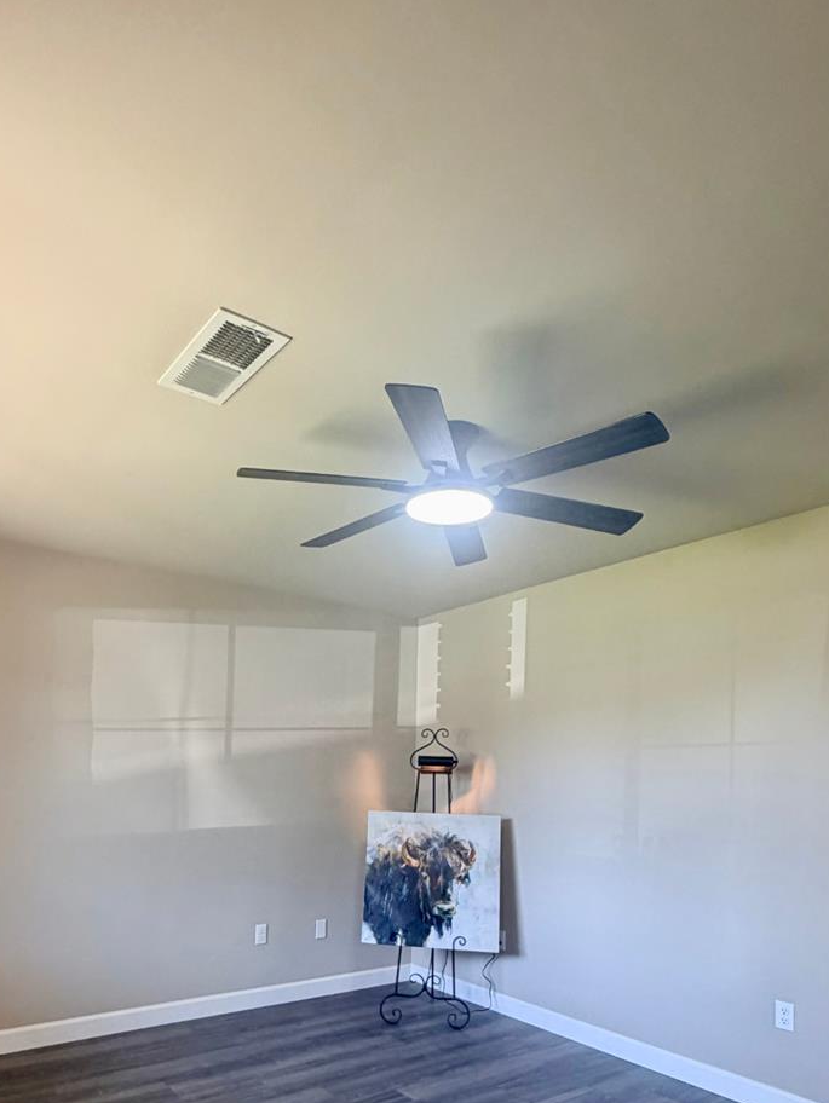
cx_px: 337
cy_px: 786
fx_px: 734
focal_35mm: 23
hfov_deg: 58.5
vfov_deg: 70.4
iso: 320
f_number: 2.2
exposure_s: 1/115
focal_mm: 2.22
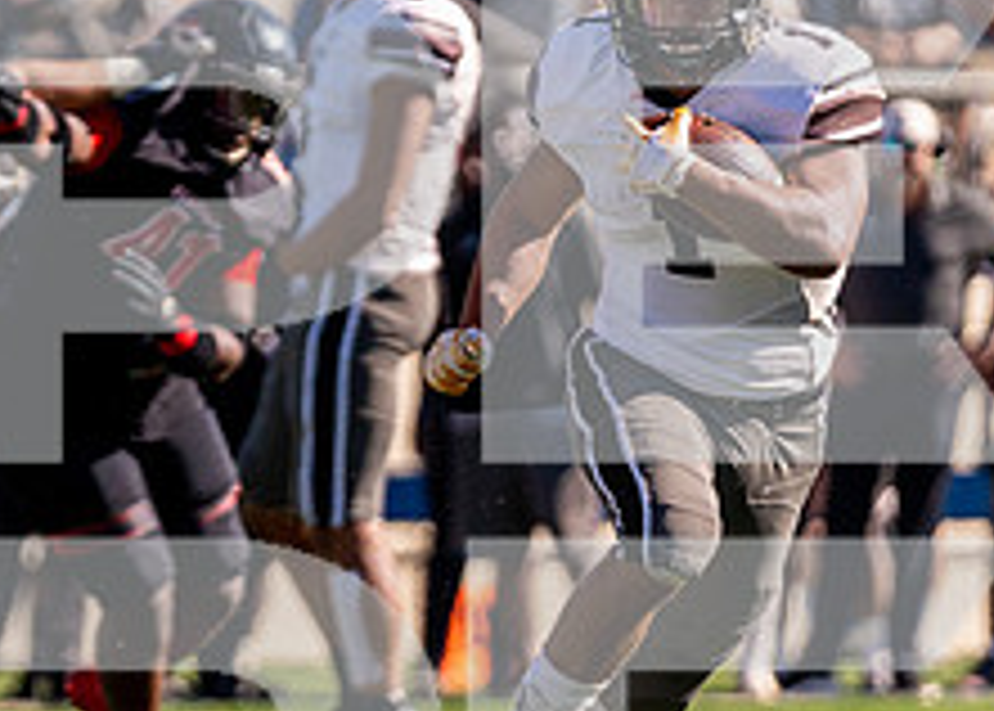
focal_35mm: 710
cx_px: 147
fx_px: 20050
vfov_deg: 2.0
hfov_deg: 2.8
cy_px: 234
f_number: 2.8
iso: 400
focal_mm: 200
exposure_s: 1/3200
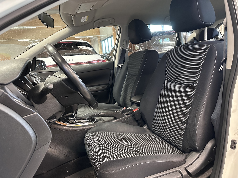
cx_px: 119
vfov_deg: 56.8
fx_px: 165
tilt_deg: -9.1
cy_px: 89
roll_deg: +5.8
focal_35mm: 24
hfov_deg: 71.6
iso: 640
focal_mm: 6.86
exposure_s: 1/33
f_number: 1.78
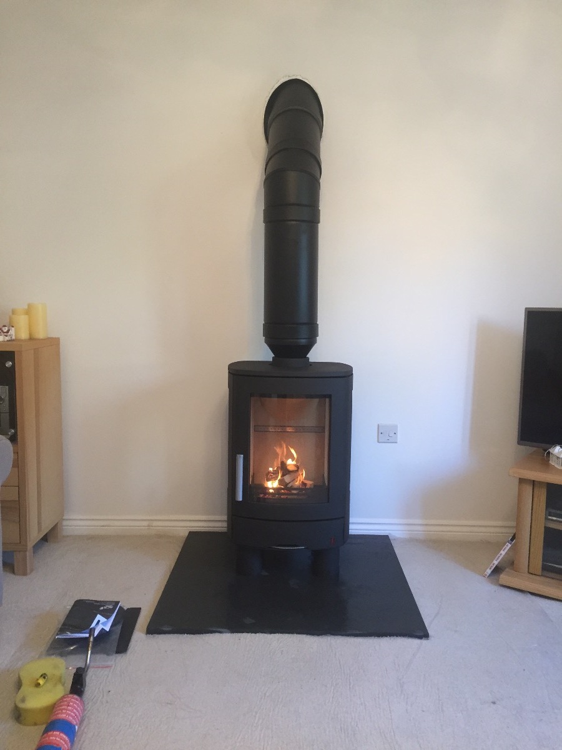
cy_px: 375
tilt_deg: -6.2
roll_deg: -1.0
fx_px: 628
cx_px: 281
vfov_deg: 61.7
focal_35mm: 29
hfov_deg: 48.2
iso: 160
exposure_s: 1/33
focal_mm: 4.15
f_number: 2.2
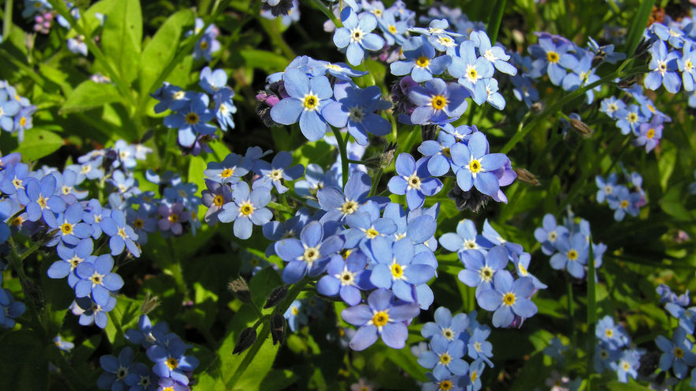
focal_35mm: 39
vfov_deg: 30.4
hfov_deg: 51.6
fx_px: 720
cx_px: 355
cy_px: 230
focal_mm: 8.9
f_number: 8
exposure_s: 1/132
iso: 50
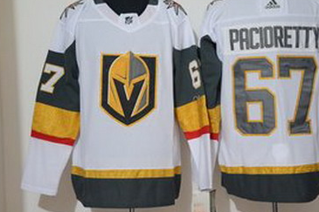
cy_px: 82
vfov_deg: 17.5
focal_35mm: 78
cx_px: 191
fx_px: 691
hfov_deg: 26.0
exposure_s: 1/15
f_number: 4.2
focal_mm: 38
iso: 4000
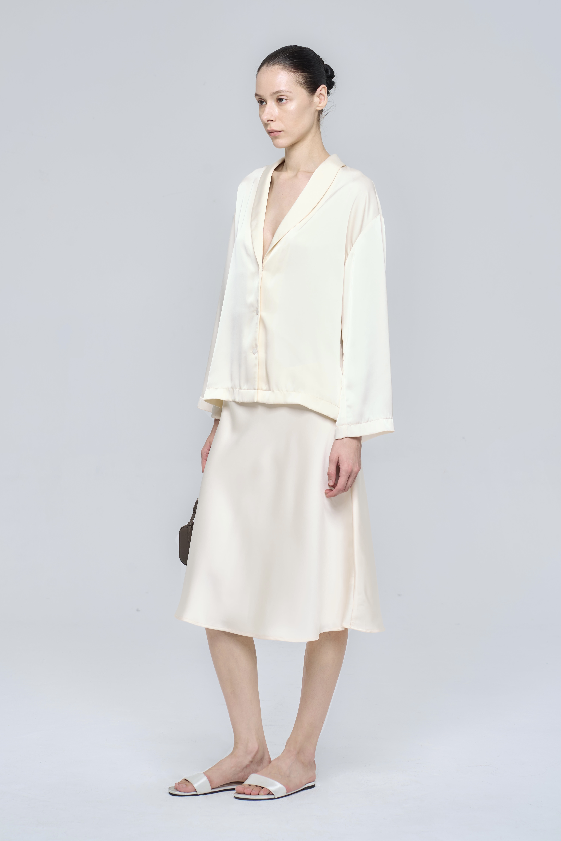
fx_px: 1987
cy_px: 420
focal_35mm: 85
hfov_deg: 16.1
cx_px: 280
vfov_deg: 23.9
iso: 200
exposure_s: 1/125
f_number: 8
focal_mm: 85
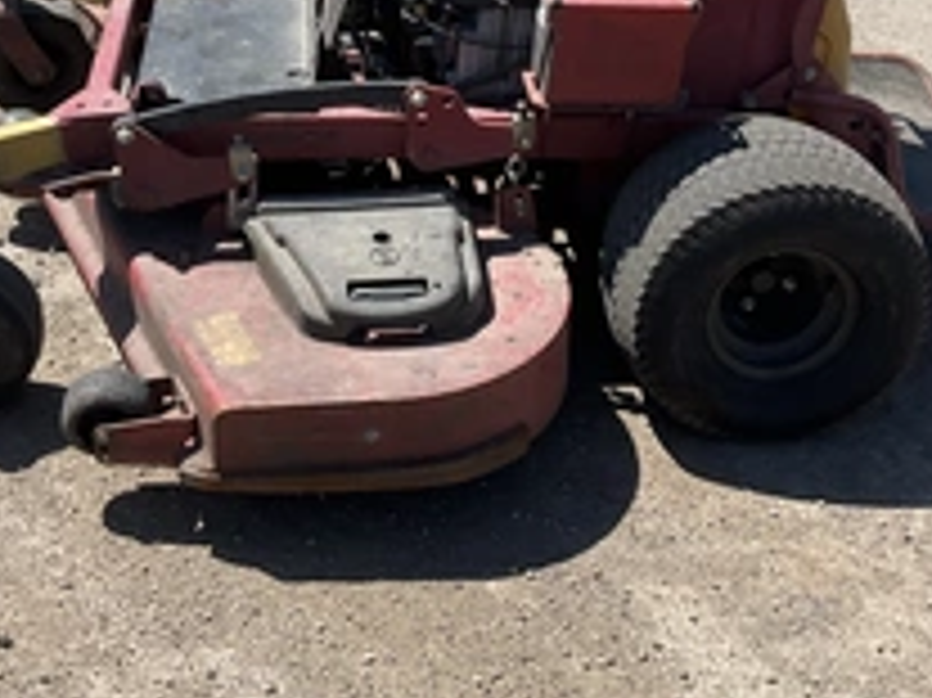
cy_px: 68
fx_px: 1507
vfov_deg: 25.3
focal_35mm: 56
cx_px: 491
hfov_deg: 34.4
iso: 25
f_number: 1.8
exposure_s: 1/1490
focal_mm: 3
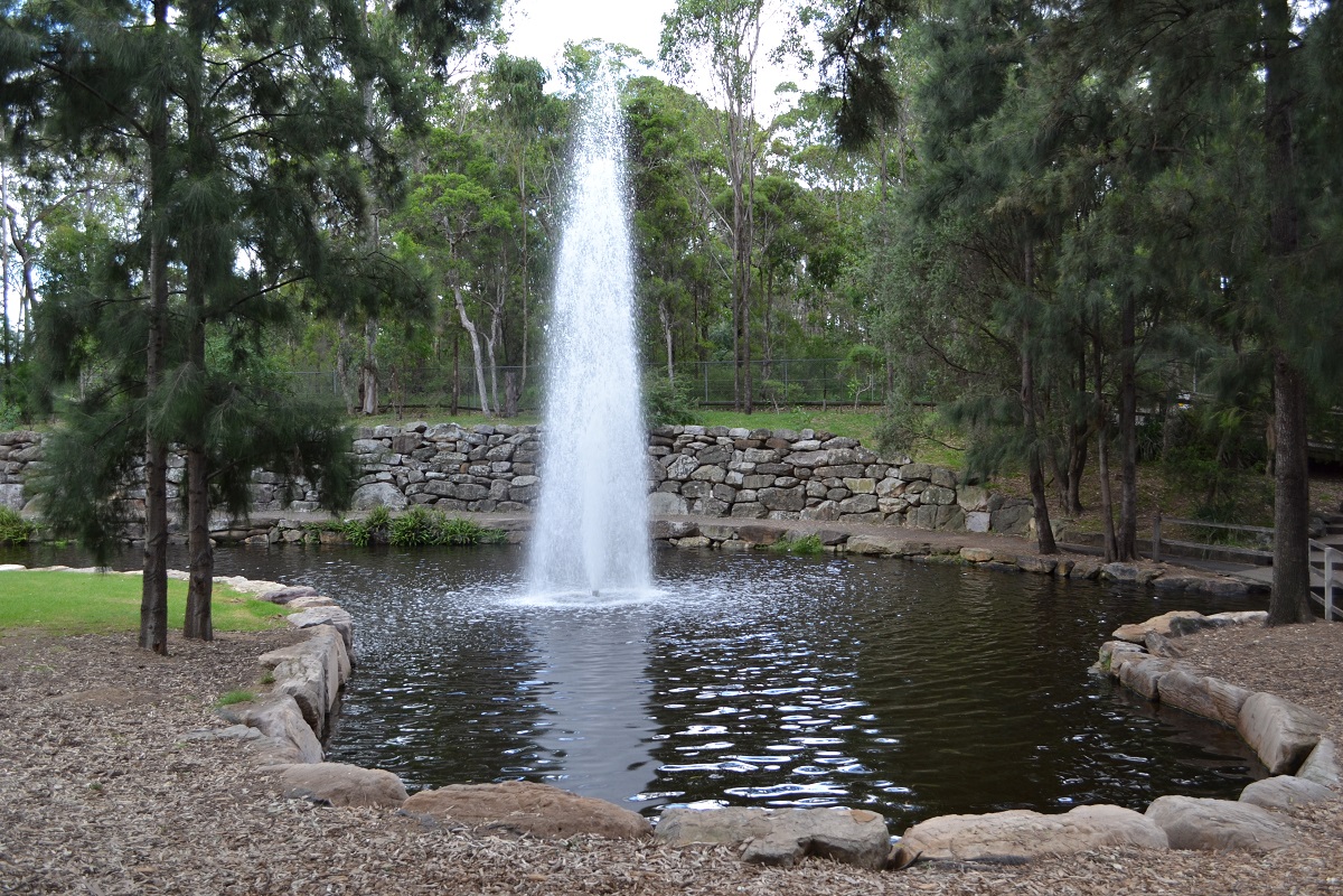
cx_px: 672
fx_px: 1231
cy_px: 448
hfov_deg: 57.2
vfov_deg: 40.0
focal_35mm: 33
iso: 200
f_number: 5.6
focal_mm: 22
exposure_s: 1/125
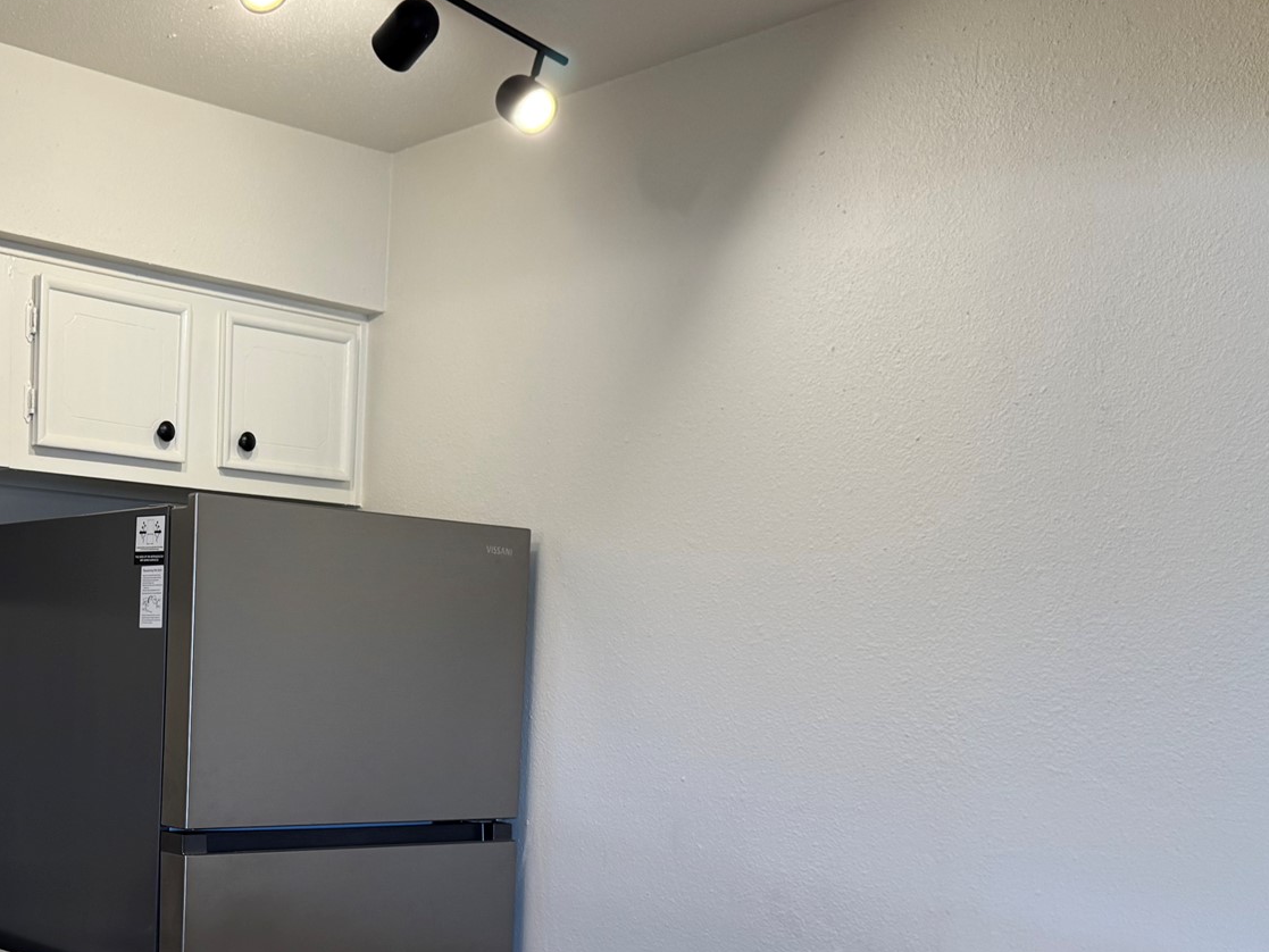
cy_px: 746
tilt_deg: -3.0
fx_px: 1613
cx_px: 199
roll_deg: -2.5
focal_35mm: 44
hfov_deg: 40.6
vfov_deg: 32.1
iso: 160
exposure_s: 1/120
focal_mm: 6.76
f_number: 1.78
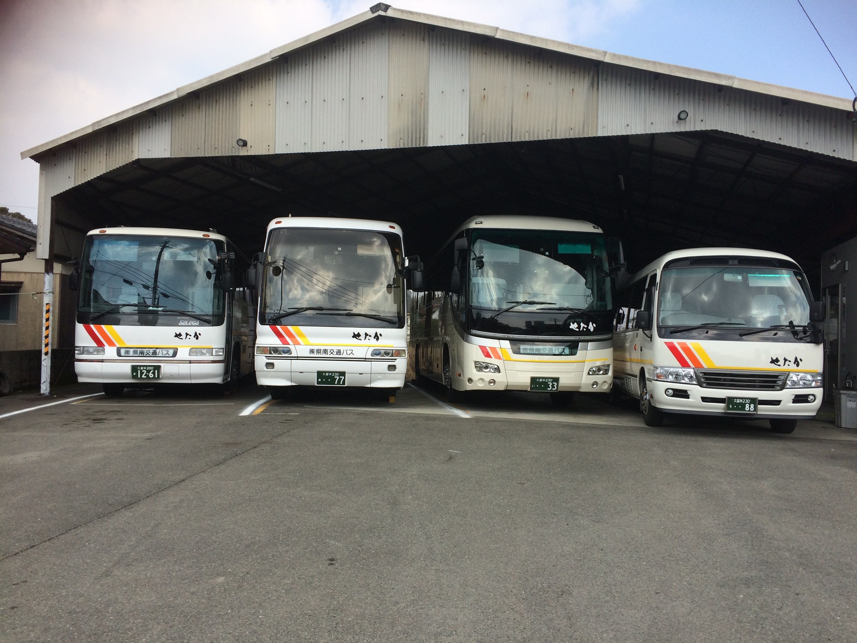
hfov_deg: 61.7
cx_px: 428
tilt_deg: -0.2
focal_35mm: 29
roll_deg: -1.5
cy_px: 322
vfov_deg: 48.2
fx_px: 718
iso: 32
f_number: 2.2
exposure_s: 1/1172
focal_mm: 4.15
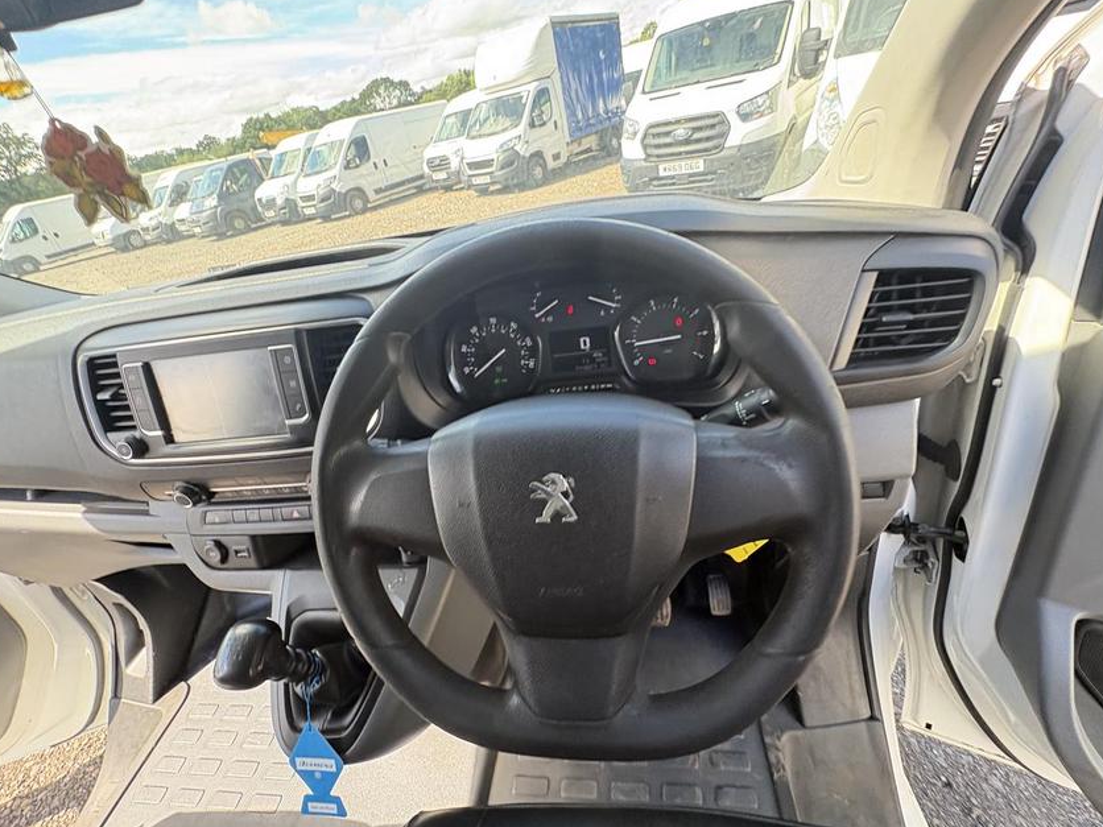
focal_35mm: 15
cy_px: 408
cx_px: 552
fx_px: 478
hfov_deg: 98.2
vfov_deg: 81.7
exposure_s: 1/99
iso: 200
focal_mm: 2.22
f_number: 2.2
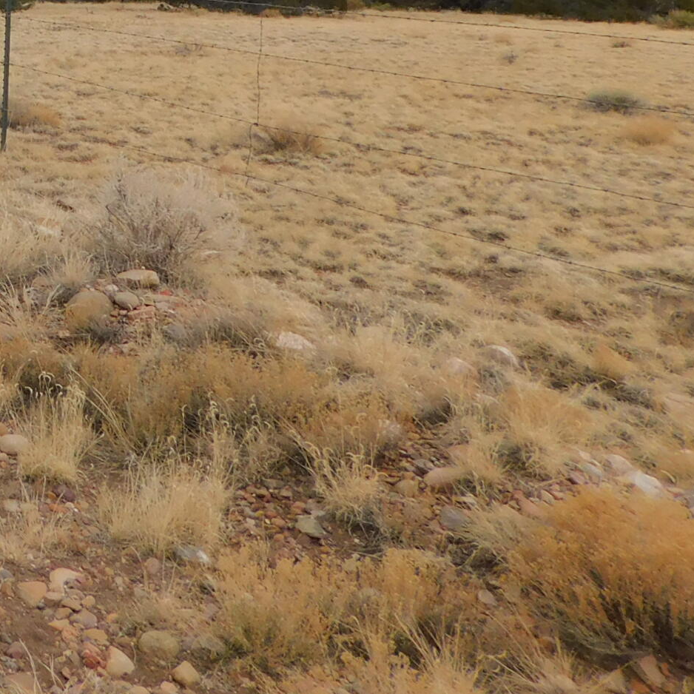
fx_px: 1474
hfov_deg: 21.8
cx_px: -360
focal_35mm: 65
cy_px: -79
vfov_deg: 24.6
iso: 125
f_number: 3
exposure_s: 1/800
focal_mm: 4
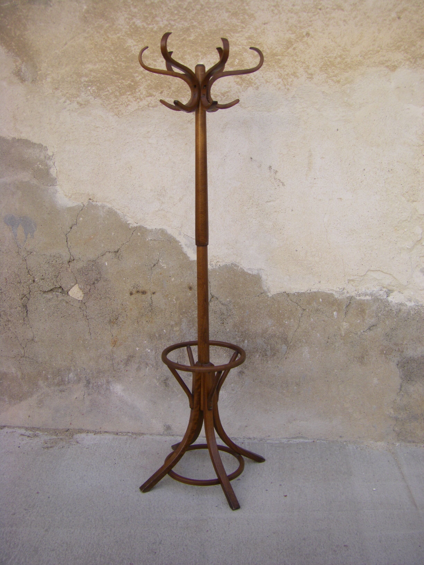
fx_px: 621
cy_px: 282
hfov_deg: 37.7
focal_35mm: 38
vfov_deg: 49.0
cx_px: 212
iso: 100
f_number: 3.5
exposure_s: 1/50
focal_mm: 6.3
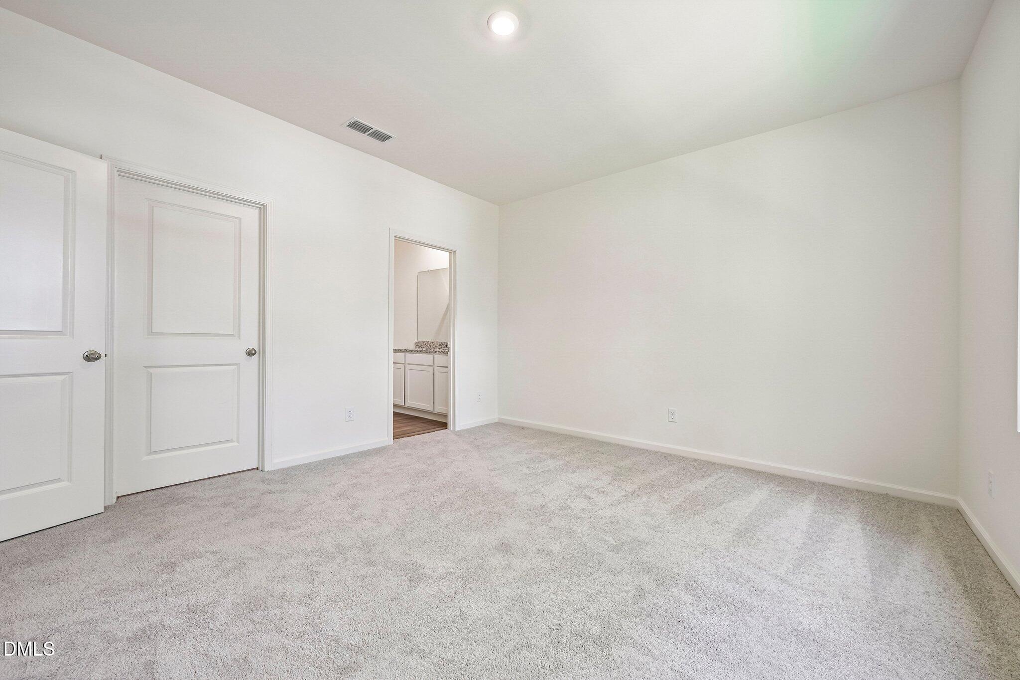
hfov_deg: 104.3
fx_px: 397
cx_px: 510
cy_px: 340
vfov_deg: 81.2
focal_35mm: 14
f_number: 8
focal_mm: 14
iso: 280
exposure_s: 1/15
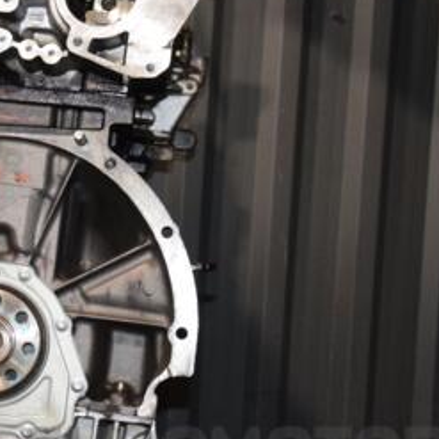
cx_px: -7
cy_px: 217
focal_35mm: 93
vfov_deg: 18.7
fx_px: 1334
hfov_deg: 18.2
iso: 800
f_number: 5
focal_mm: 30
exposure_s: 1/60
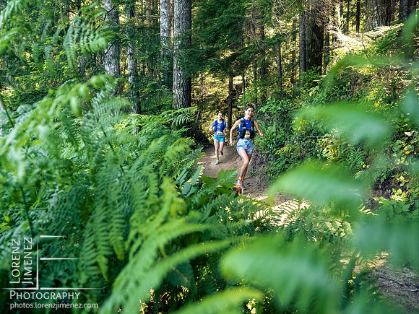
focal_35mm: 24
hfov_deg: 71.6
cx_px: 210
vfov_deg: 56.8
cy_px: 157
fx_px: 291
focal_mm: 12
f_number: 2.8
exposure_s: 1/1000
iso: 4000
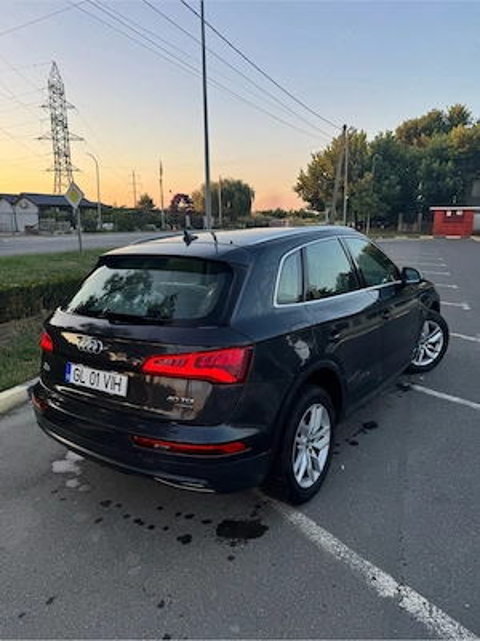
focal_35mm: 24
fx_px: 444
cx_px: 240
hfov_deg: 56.8
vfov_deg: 71.6
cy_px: 320
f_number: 1.78
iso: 80
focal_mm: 6.76
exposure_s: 1/350
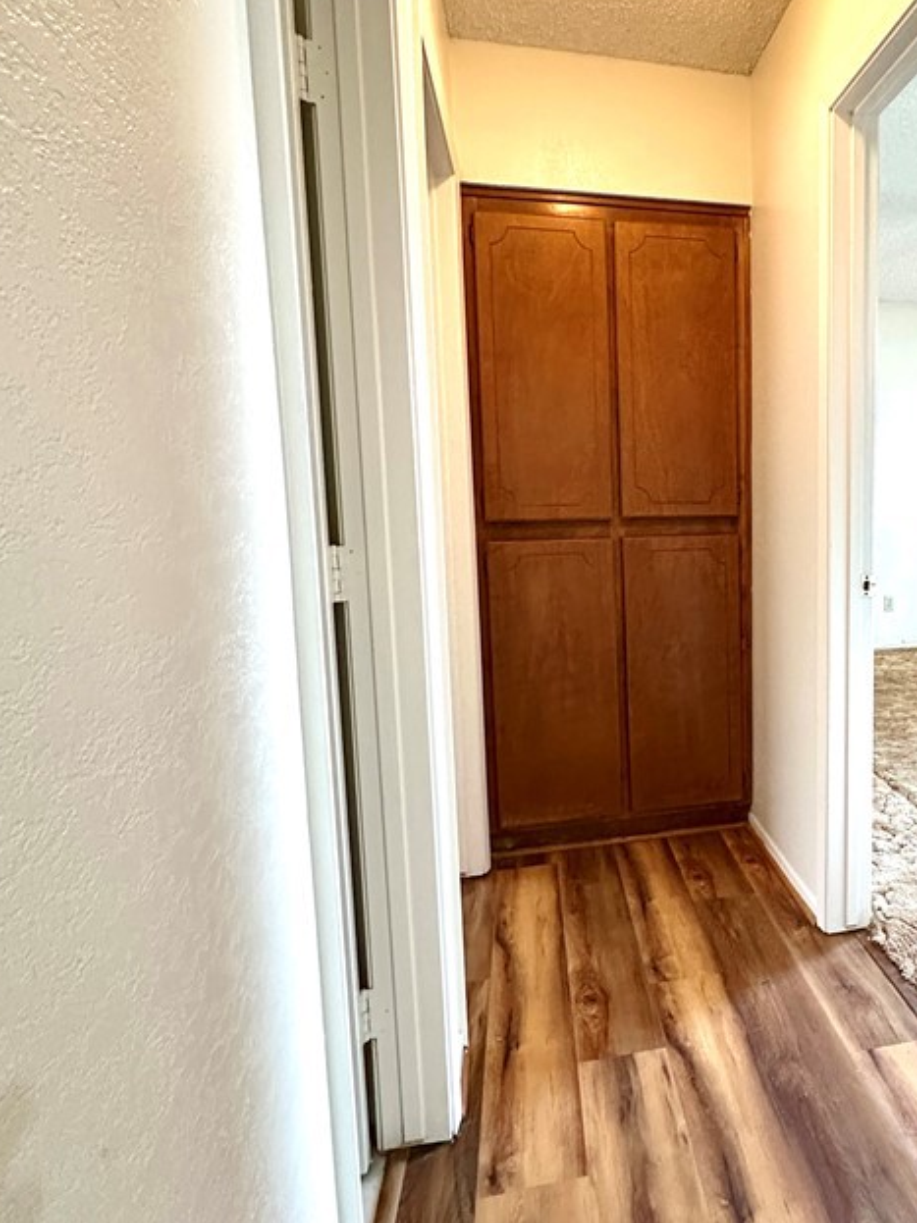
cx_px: 725
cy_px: 579
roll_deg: +0.4
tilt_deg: -6.5
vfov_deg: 73.9
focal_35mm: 23
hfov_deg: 55.0
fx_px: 813
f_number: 2.2
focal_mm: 2.22
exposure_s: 1/60
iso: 500
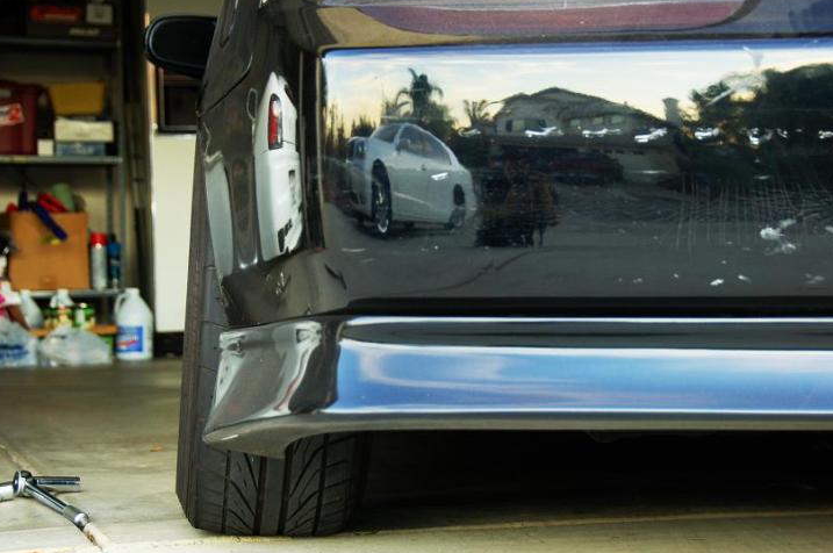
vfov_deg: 15.7
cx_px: 428
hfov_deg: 23.4
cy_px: 258
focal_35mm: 87
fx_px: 2010
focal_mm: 52
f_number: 4.8
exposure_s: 1/15
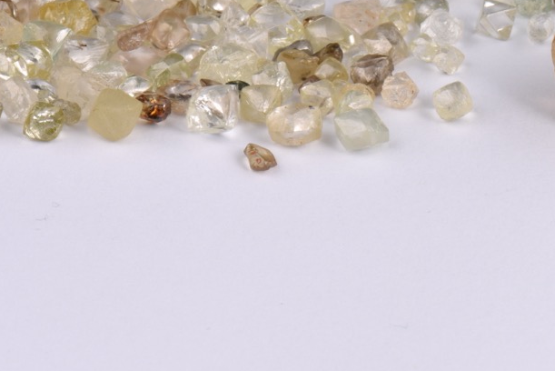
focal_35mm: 275
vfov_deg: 5.0
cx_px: 368
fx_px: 4241
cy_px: 1
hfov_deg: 7.5
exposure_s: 1/160
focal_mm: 105
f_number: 32
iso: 31
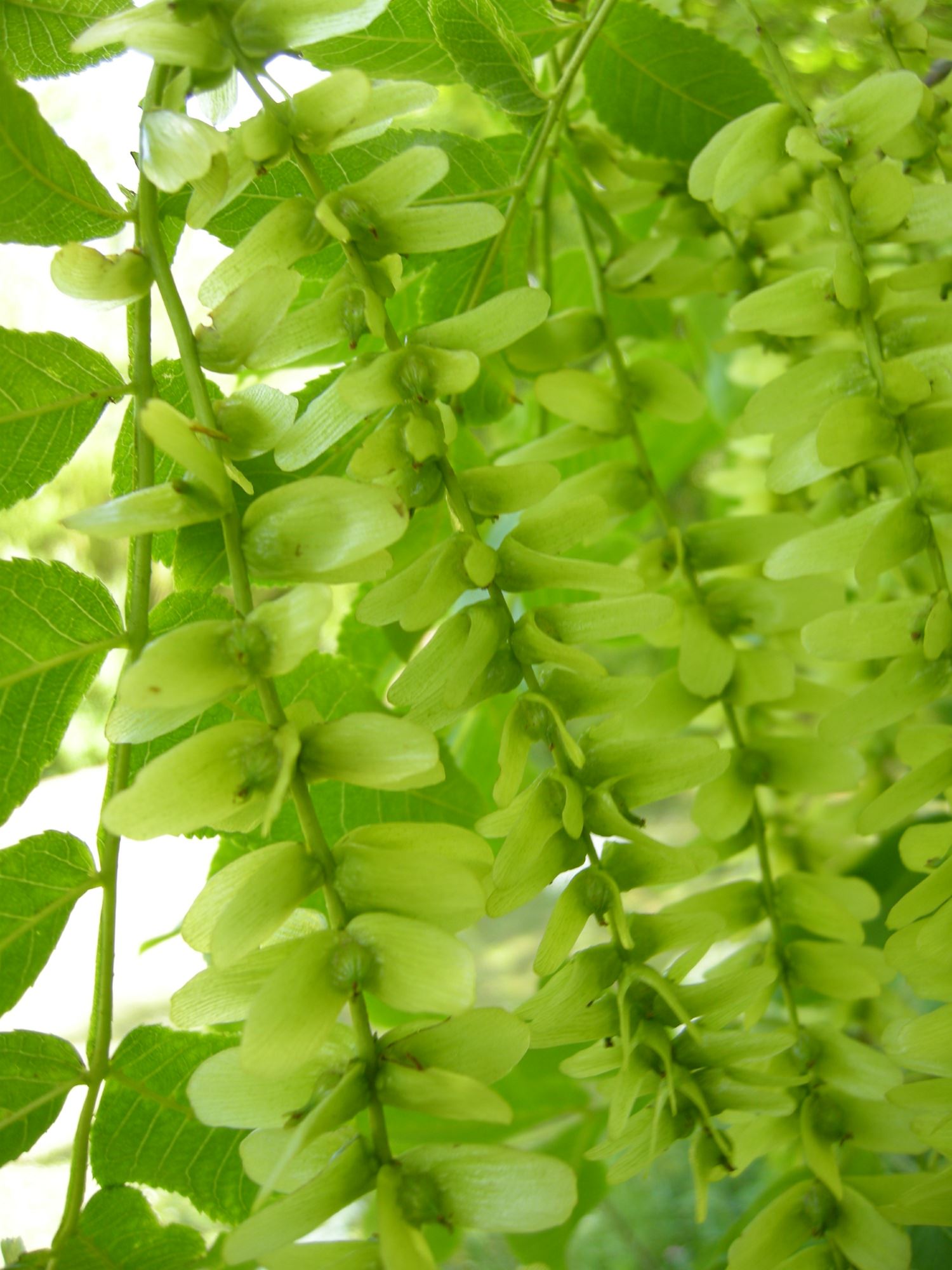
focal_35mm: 35
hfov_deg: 40.7
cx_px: 476
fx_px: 1283
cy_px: 635
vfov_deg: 52.6
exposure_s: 1/62.1
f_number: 2.7
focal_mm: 7.5
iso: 64
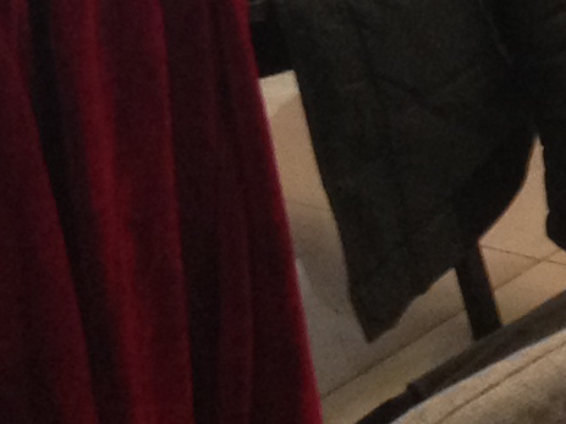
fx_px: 4038
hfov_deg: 7.6
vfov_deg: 5.9
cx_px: 1181
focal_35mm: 247
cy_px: -302
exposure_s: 1/20
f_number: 2.4
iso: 125
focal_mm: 4.28
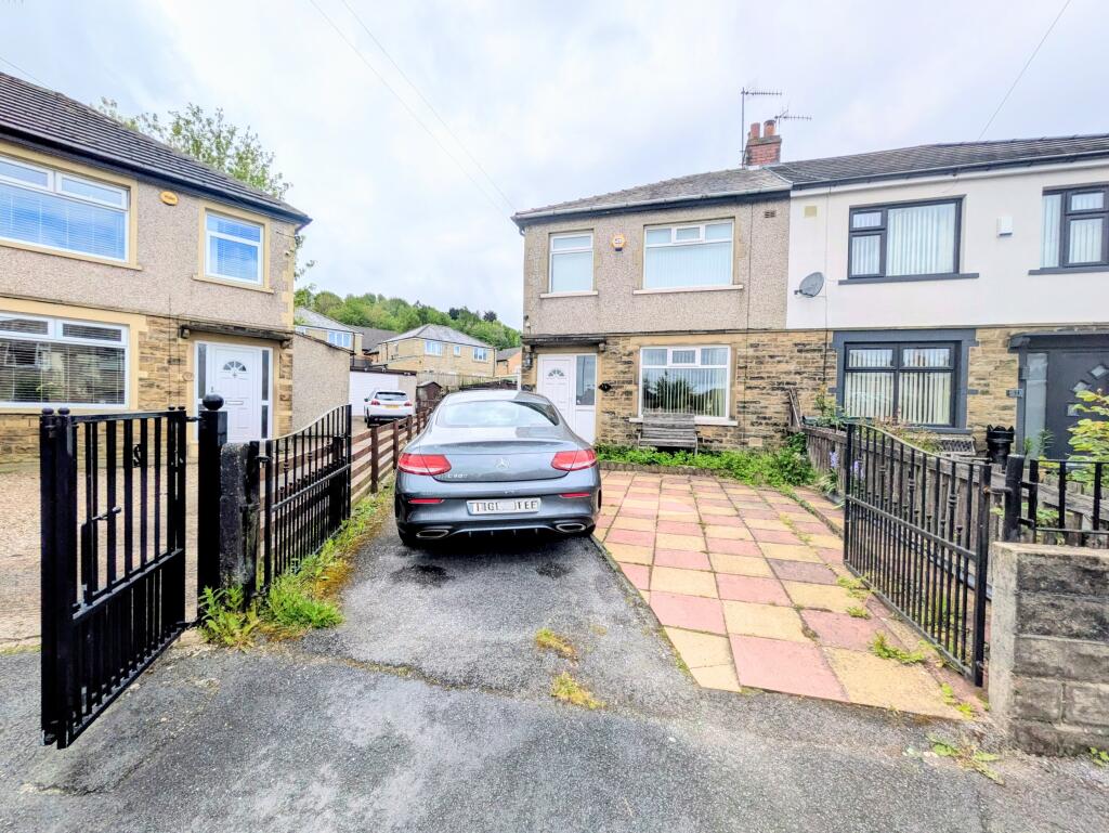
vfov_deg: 85.7
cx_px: 554
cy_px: 416
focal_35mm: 14
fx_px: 449
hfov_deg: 102.0
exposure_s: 1/2674
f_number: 2.2
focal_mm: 1.83
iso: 51
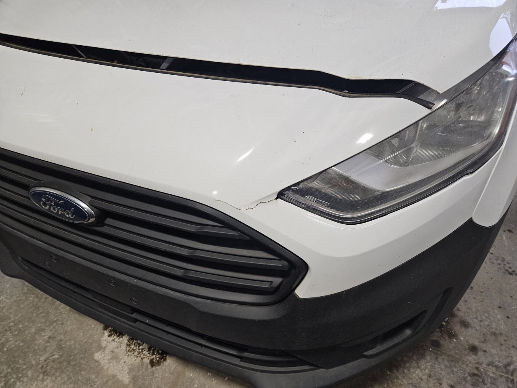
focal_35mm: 23
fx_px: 344
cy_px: 194
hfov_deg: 73.9
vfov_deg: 58.9
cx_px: 258
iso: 500
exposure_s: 1/120
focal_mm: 5.4
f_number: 1.8
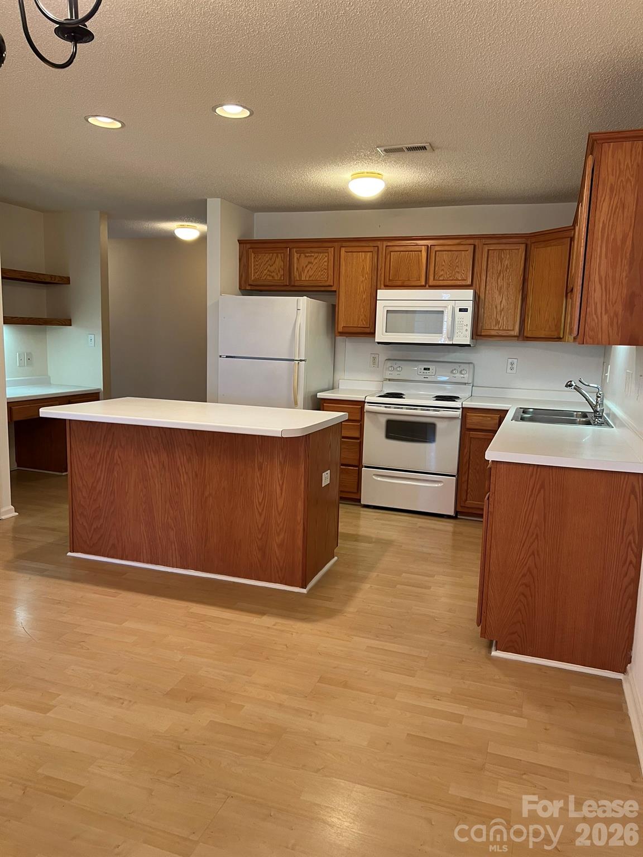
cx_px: 322
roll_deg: -1.7
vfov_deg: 67.3
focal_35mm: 26
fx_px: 644
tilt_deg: -6.8
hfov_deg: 53.1
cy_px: 428
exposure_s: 1/60
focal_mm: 5.7
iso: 100
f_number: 1.5
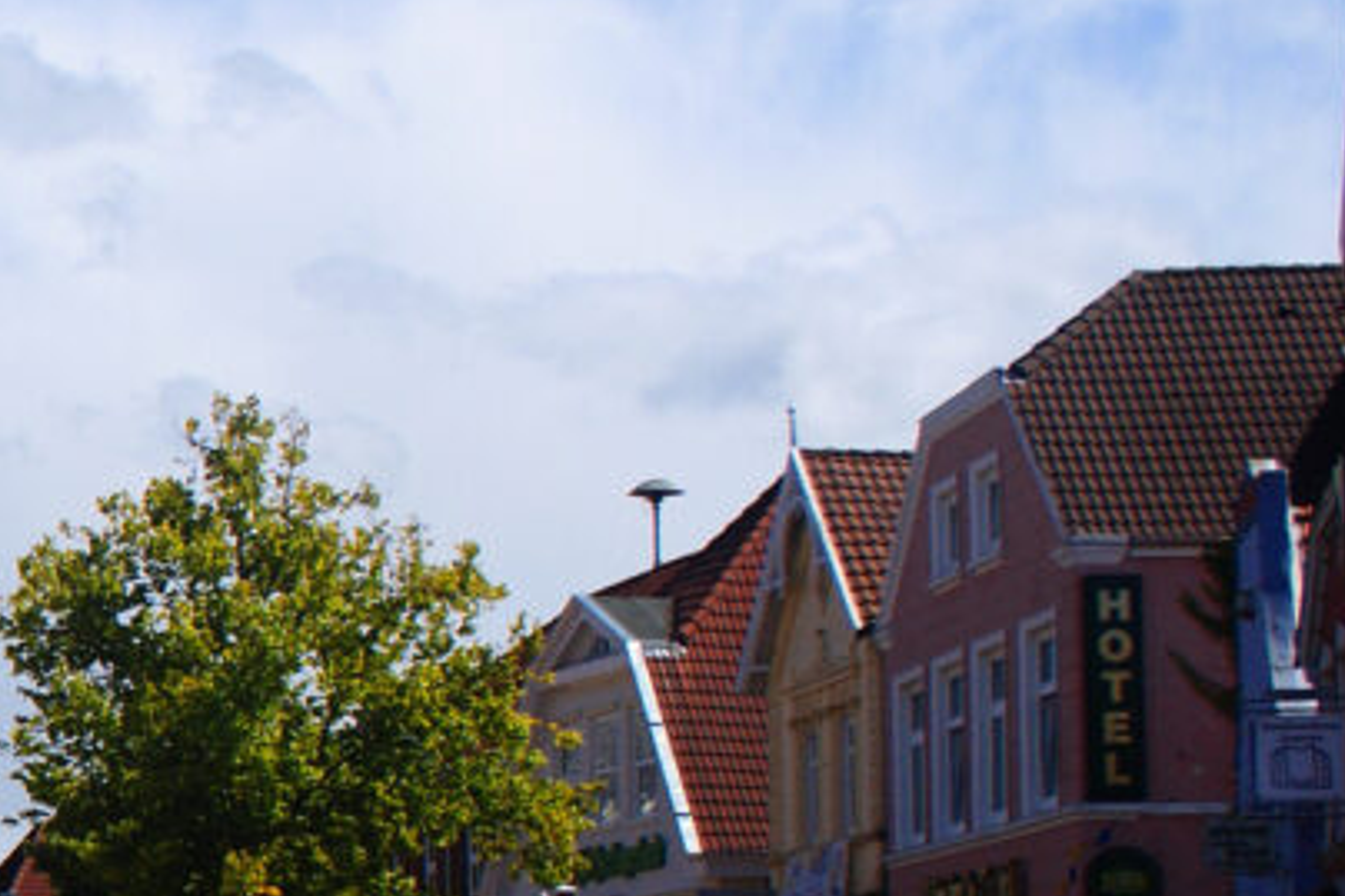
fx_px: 3884
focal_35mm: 104
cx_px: -789
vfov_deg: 13.0
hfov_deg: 17.3
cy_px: 876
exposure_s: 1/3200
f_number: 4
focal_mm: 20
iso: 200
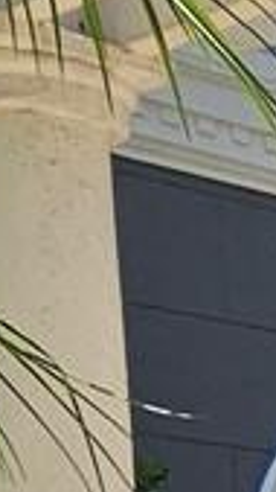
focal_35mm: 134
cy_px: 841
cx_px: 1171
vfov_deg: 14.4
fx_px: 1744
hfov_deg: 6.7
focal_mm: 2.2
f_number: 2.2
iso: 50
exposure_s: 1/2010
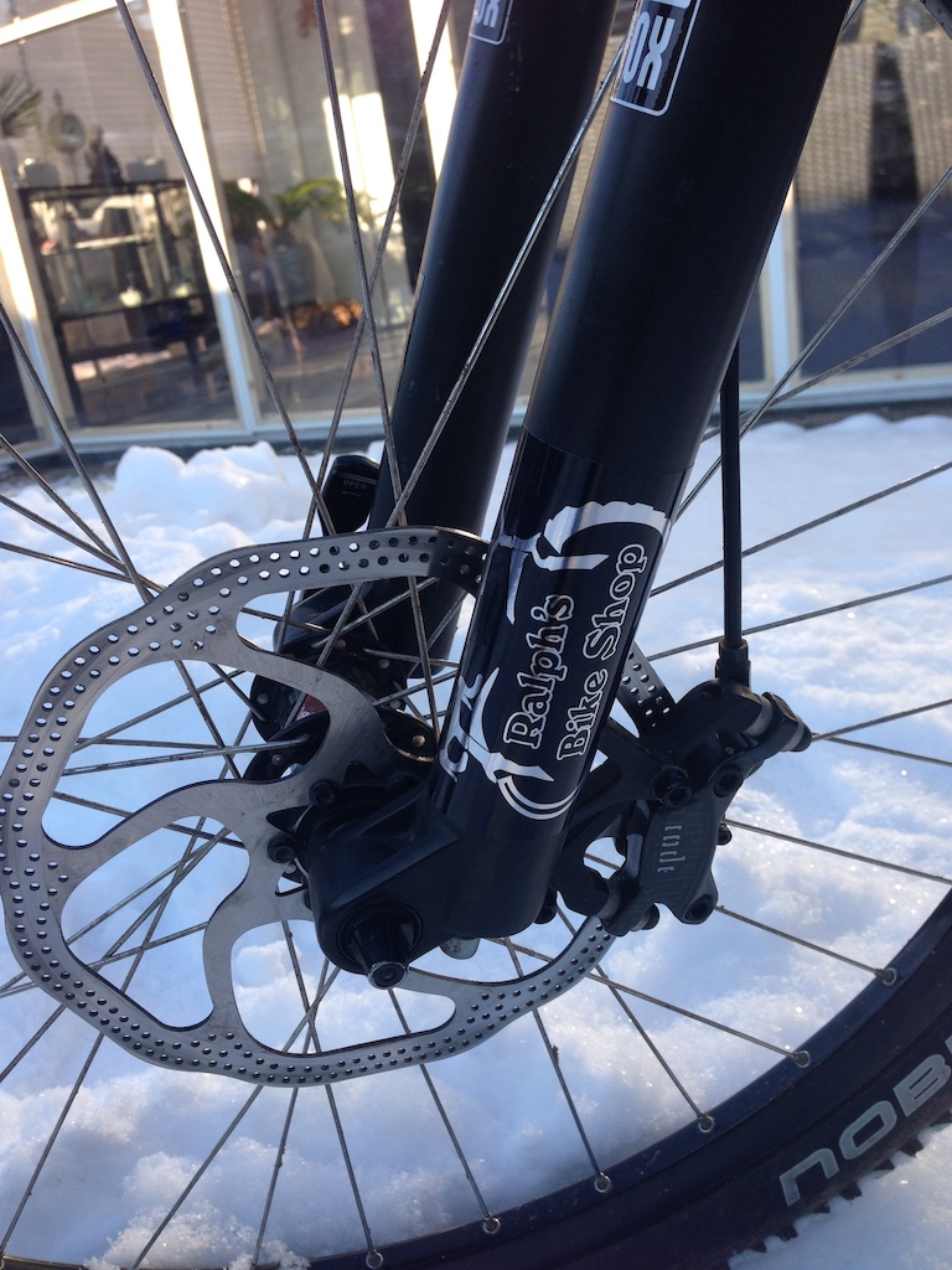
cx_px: 476
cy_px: 635
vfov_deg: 55.4
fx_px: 1210
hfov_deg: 42.9
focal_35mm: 33
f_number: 2.4
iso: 50
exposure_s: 1/493
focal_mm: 4.13
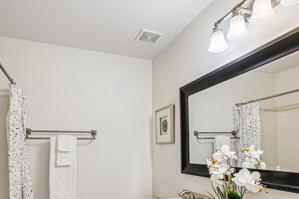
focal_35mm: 27
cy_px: 150
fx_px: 224
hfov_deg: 67.4
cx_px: 144
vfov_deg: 46.1
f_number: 9
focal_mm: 10
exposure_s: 1/5
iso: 250
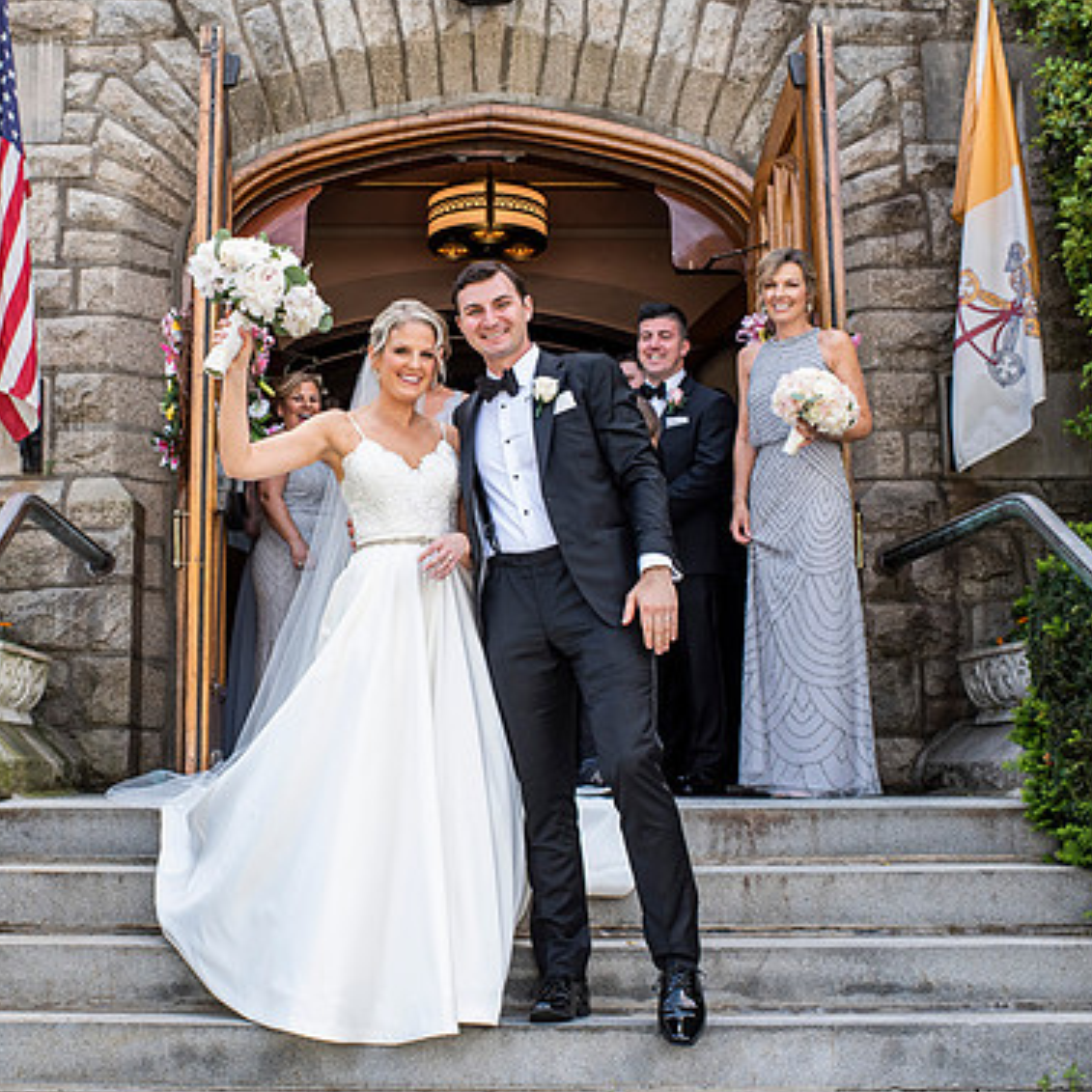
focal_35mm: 48
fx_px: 1713
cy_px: 548
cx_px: 377
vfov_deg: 35.4
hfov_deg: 35.1
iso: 640
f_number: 6.3
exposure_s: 1/500
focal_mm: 35
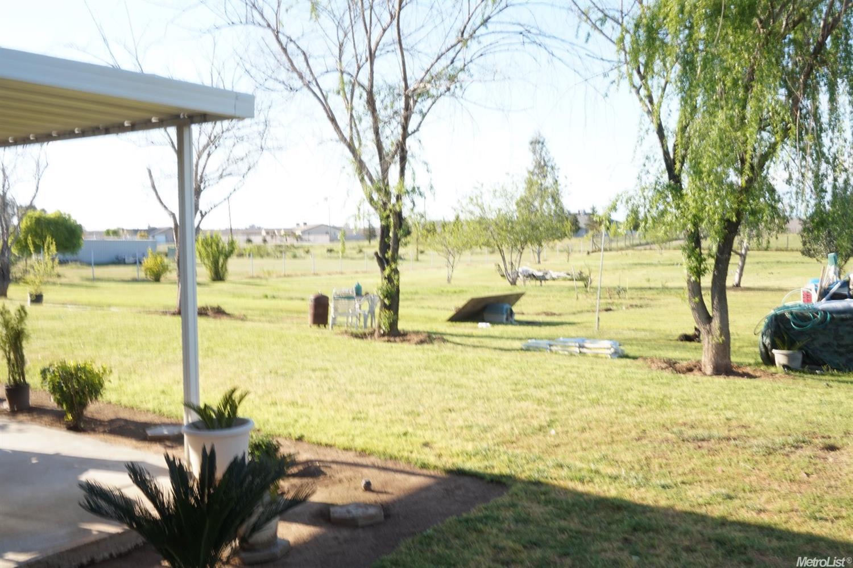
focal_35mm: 34
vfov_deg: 38.3
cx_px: 426
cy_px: 284
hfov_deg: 55.1
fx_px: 817
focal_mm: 23
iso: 100
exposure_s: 1/13
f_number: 18
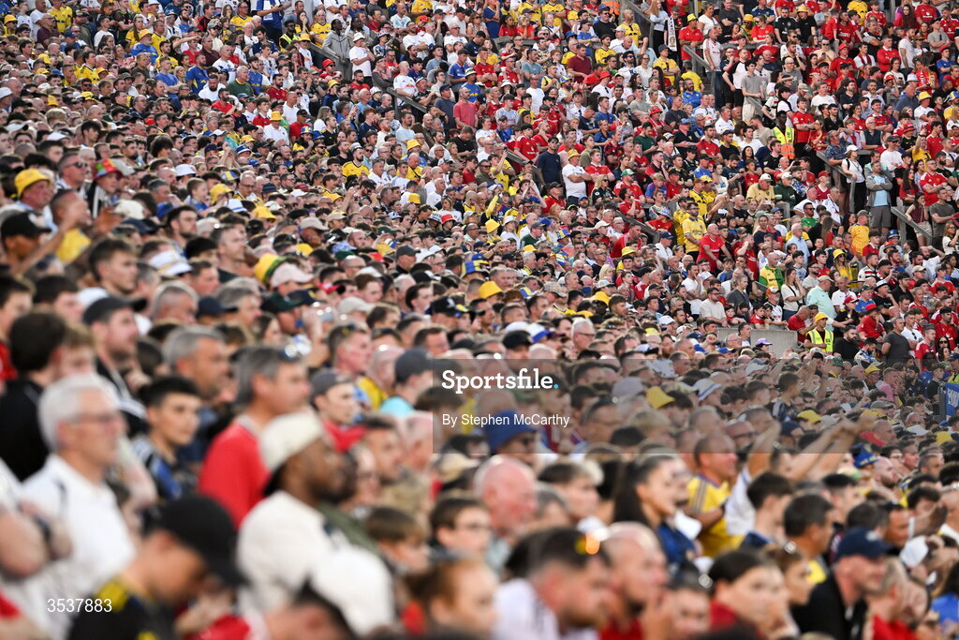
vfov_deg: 8.1
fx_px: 4529
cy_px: 320
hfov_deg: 12.1
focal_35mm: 170
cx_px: 480
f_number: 4
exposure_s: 1/1000
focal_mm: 170
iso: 1600
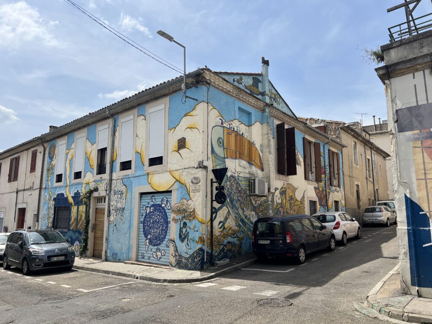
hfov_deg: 67.3
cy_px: 162
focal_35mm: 26
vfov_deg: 53.1
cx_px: 216
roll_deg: -0.4
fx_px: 324
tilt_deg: +9.4
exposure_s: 1/5882
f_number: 1.5
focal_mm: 5.7
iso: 50
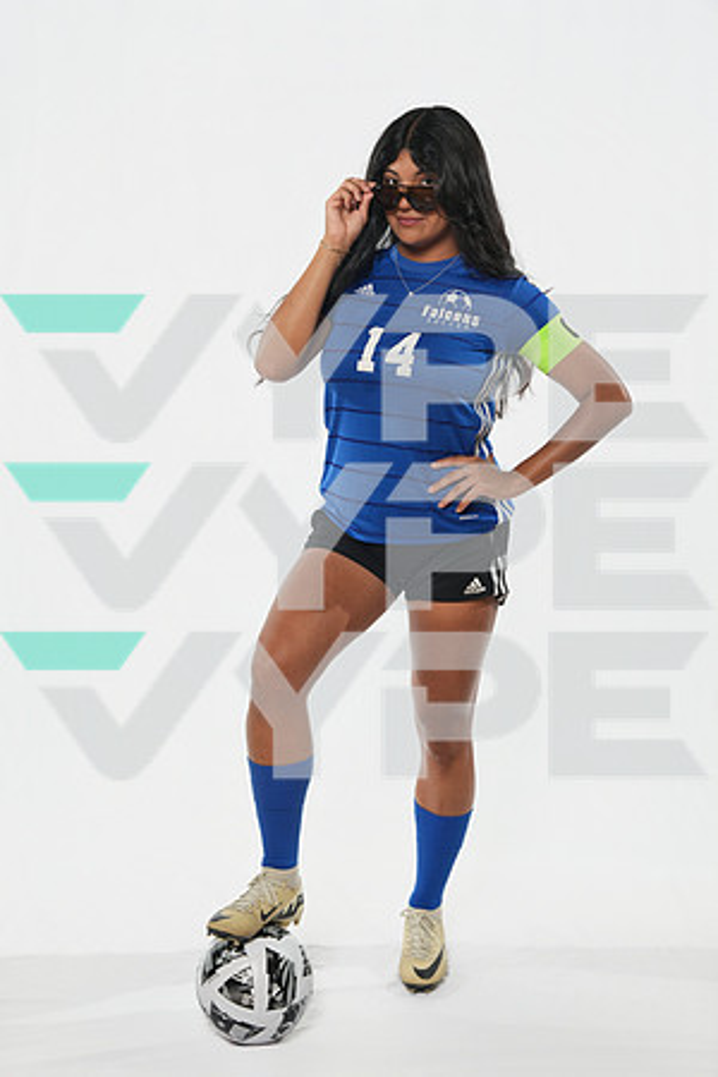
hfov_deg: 26.2
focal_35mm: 52
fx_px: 1541
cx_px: 359
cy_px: 538
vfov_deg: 38.5
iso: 500
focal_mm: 51.5
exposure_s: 1/125
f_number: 8
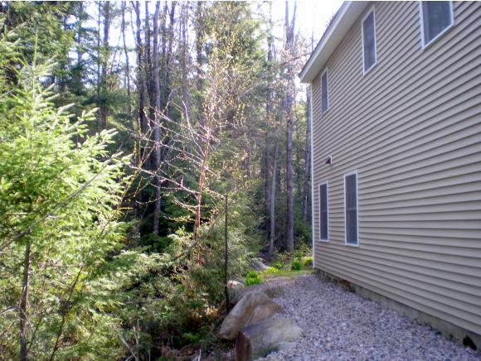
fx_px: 528
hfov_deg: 48.9
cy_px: 180
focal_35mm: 38
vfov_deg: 37.8
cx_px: 240
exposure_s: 1/61.6
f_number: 3.1
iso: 64
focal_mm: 6.3
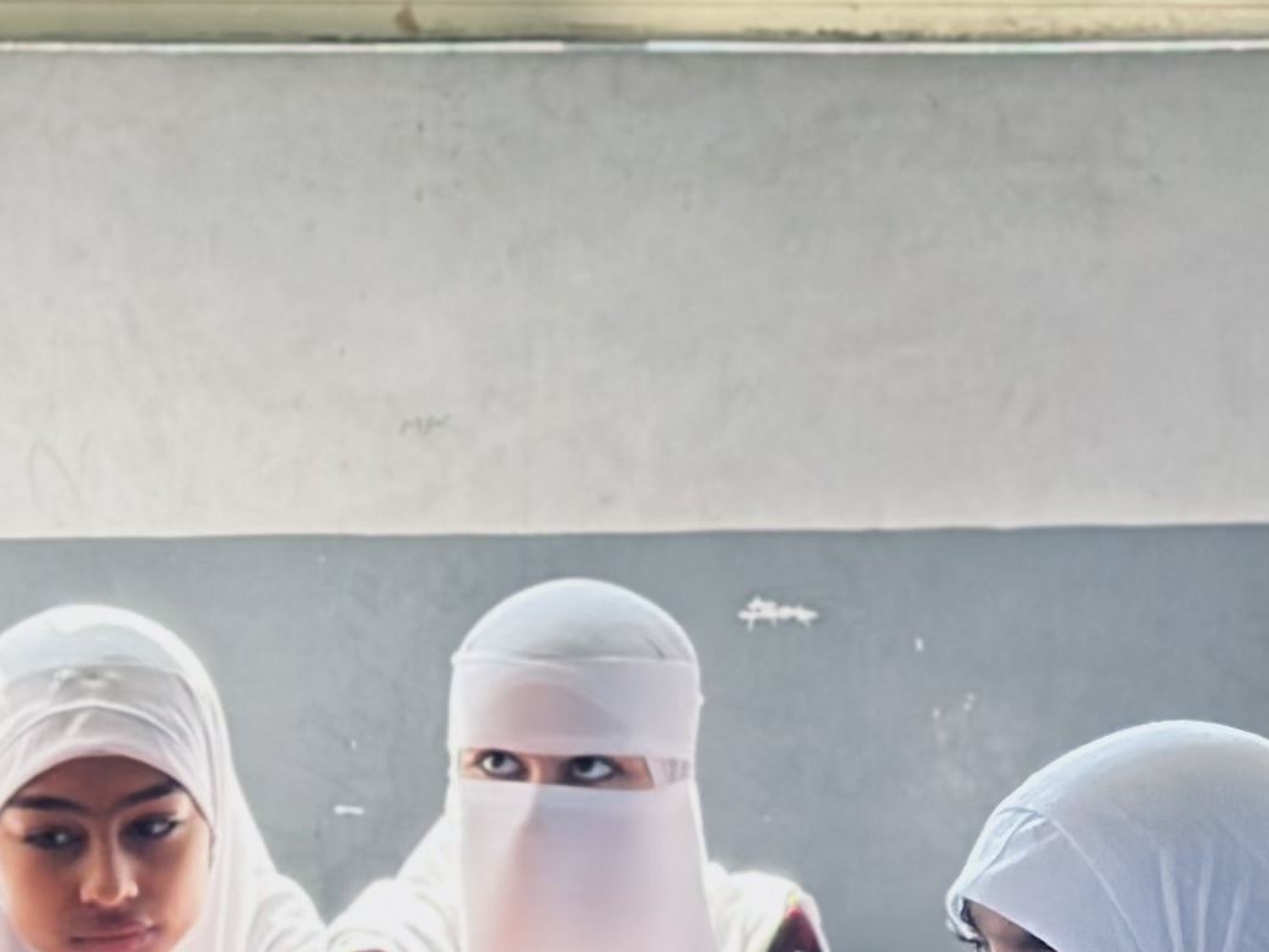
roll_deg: +0.7
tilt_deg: -2.9
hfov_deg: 10.3
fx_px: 6709
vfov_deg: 8.1
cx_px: -806
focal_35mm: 183
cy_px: 634
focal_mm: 6.86
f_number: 1.78
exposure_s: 1/464
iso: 80
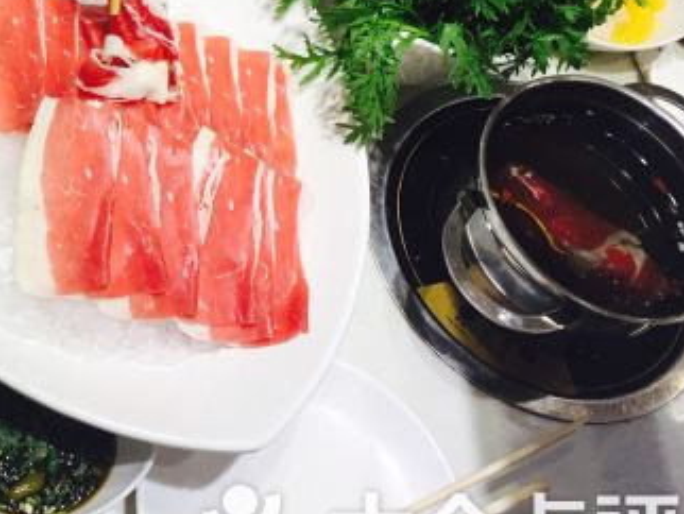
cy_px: 88
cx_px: -8
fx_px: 1246
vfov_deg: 22.9
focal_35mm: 63
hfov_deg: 28.7
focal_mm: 4.15
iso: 25
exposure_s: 1/33
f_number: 2.2
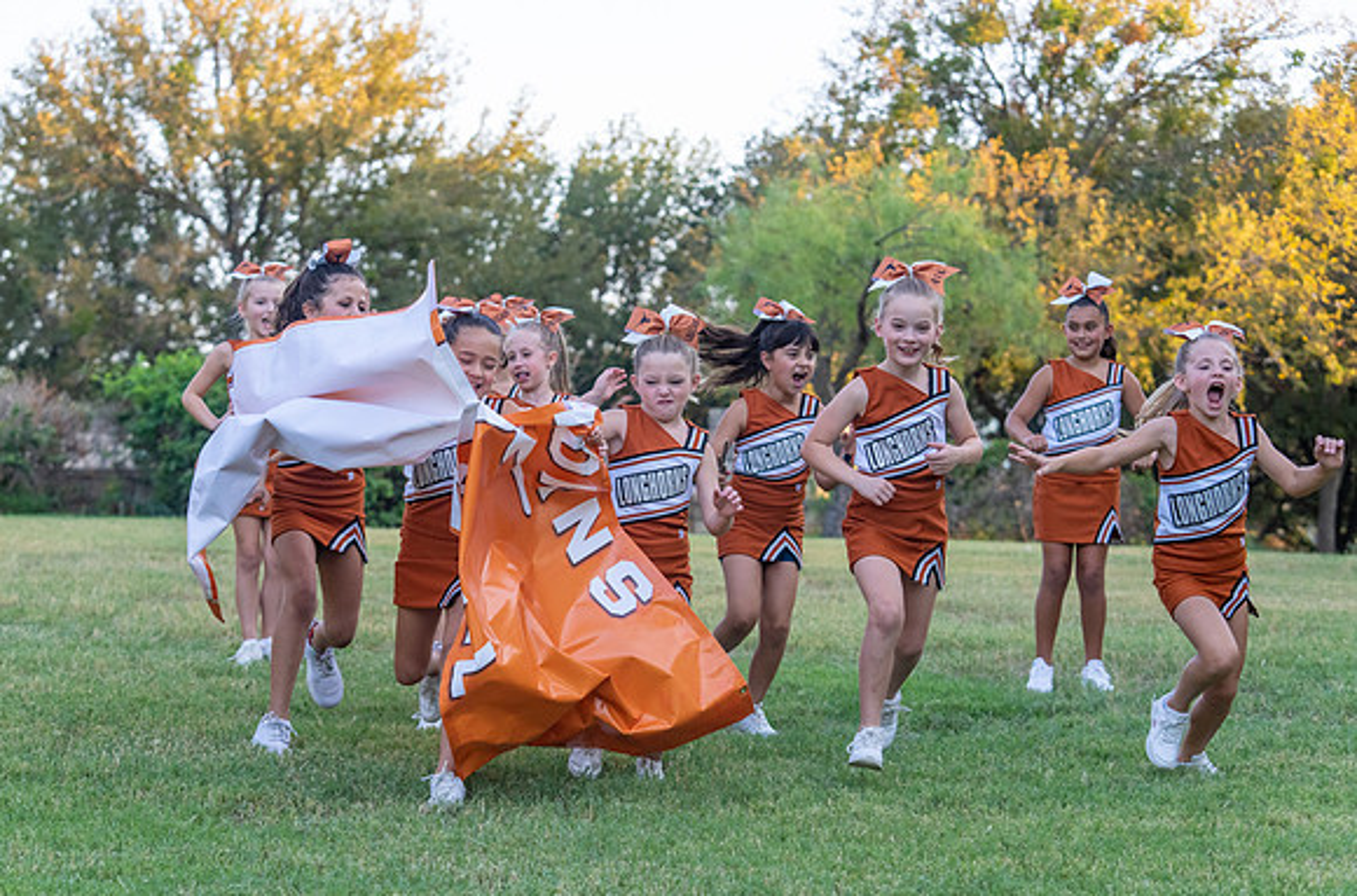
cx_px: 608
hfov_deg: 26.2
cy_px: 499
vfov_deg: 17.5
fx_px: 2914
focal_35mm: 78
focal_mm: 70
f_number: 4
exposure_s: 1/1000
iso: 1600
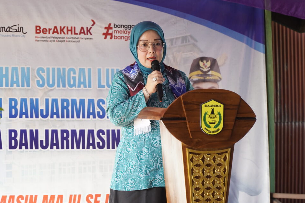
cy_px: 105
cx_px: 160
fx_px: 1241
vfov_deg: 9.4
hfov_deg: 14.0
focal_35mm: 147
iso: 640
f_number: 4
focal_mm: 91
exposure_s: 1/320
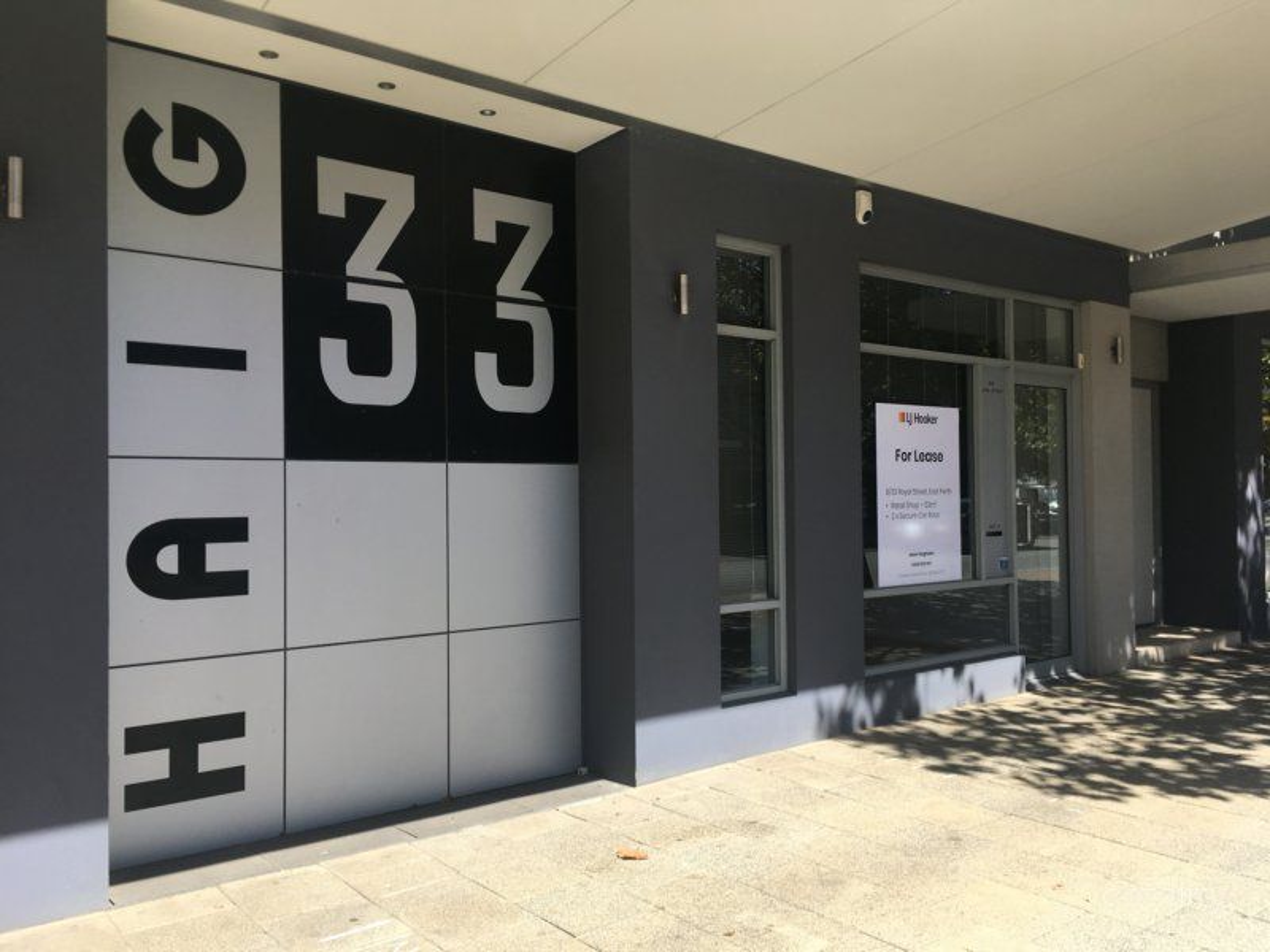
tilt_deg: +1.4
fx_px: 1064
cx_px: 635
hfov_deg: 61.7
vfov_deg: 48.2
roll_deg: +1.5
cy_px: 476
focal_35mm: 29
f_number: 2.2
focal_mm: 4.15
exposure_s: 1/777
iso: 25
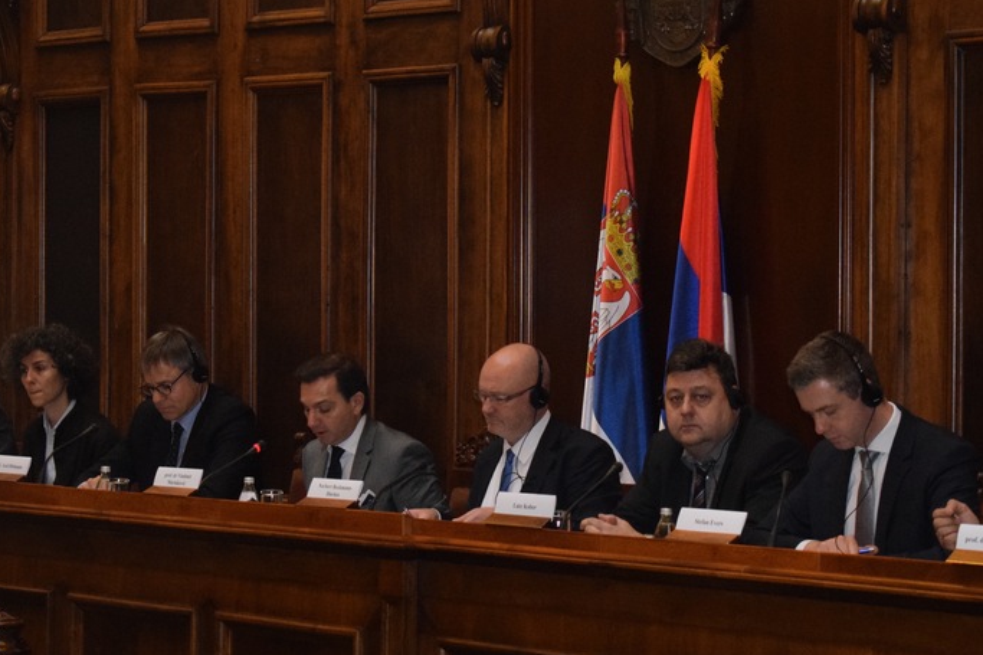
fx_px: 3378
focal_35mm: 124
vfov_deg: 11.1
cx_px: 514
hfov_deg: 16.6
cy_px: 345
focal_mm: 55
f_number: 5.6
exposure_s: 1/160
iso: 4000
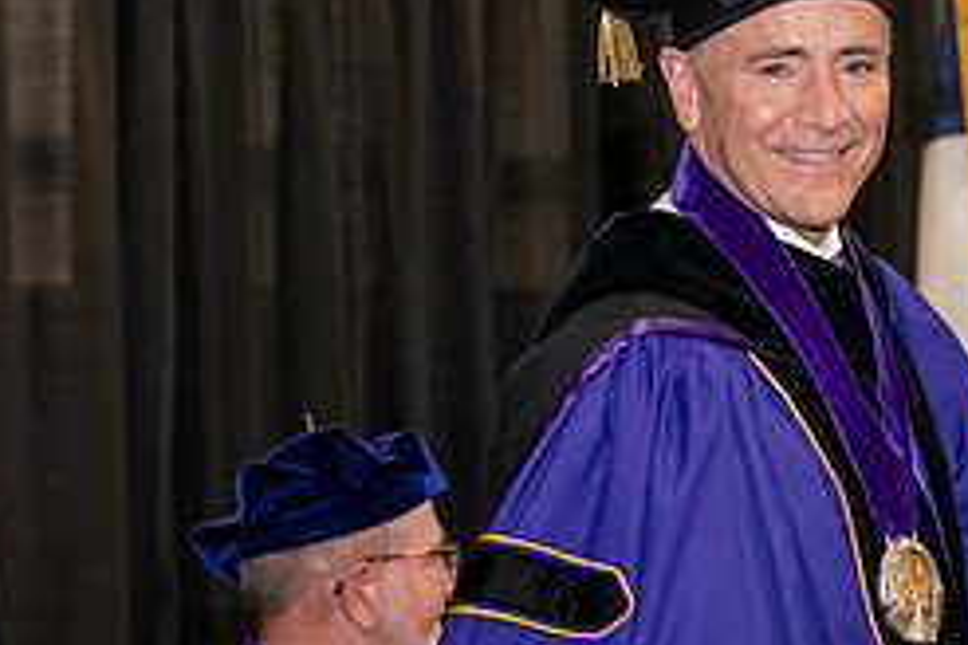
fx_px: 4436
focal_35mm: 165
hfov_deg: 12.3
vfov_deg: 8.3
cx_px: 1031
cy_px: 407
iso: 2500
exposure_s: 1/200
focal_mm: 70
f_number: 5
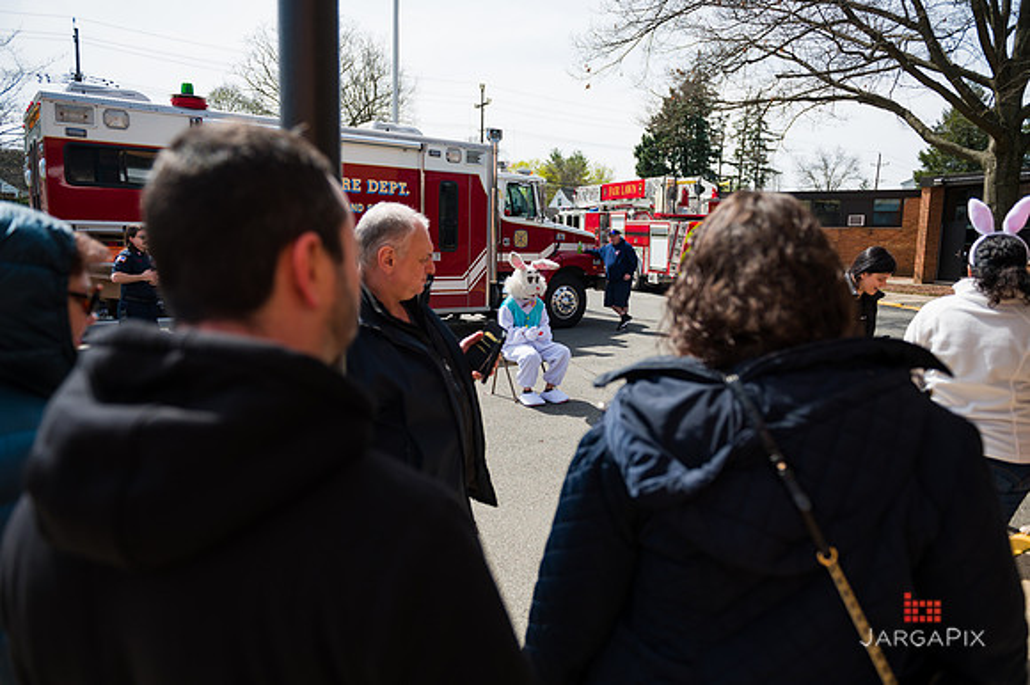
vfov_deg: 53.1
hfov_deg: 73.8
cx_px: 515
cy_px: 342
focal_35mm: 24
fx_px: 686
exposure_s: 1/3200
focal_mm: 24
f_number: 4
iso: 200
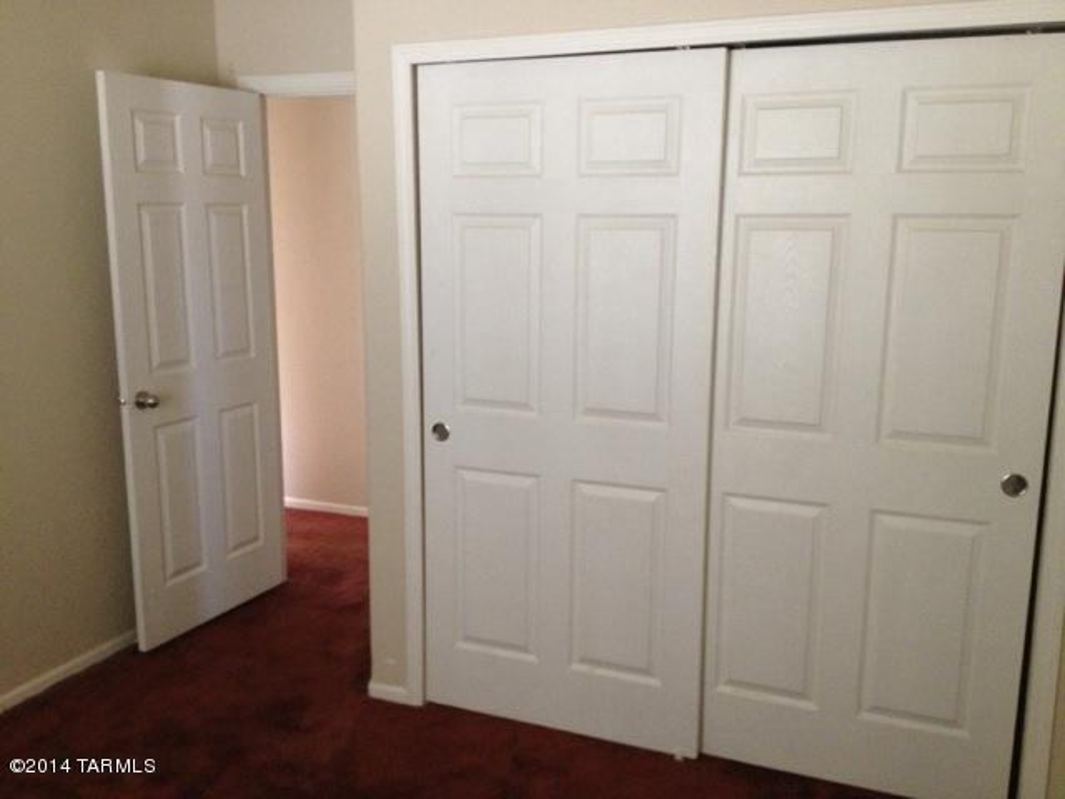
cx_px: 532
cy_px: 400
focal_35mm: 35
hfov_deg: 52.6
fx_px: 1077
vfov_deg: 40.7
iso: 320
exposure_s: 1/20
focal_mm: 4.28
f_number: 2.4
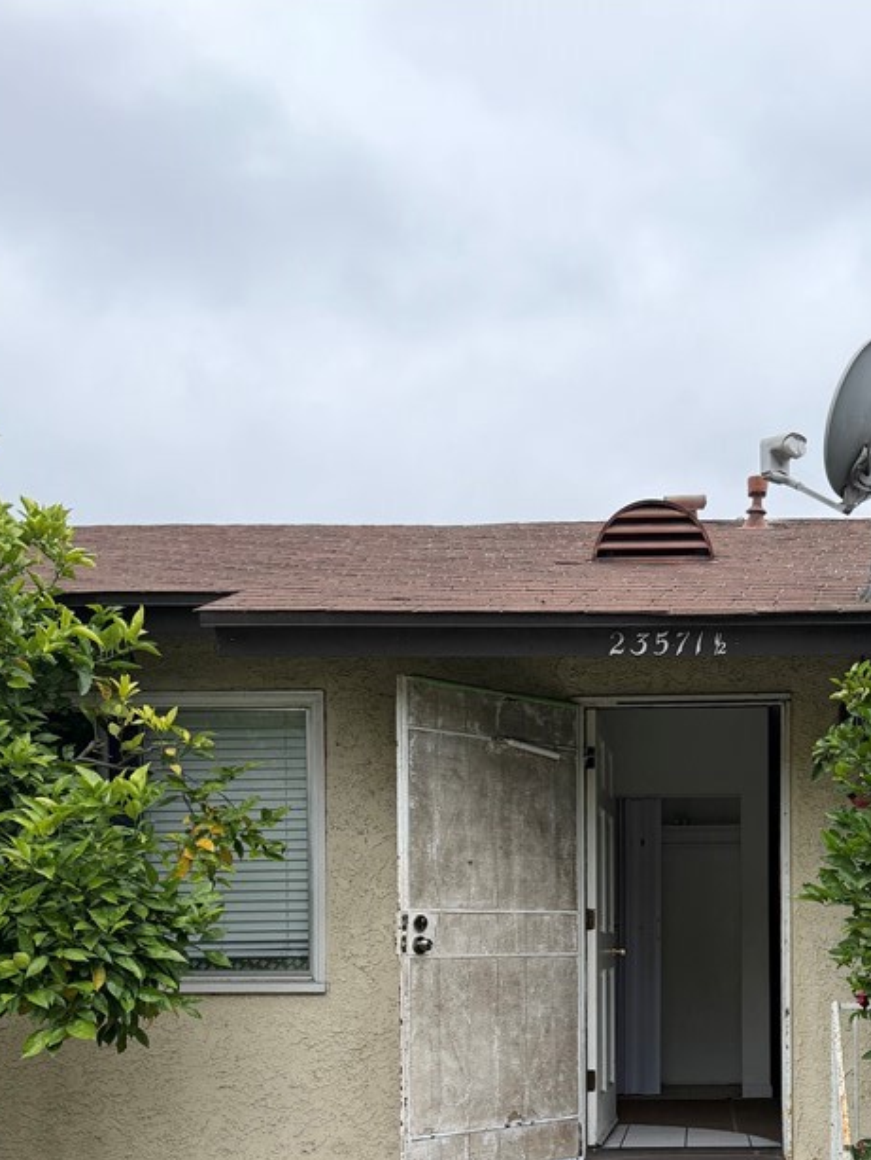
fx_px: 1341
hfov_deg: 34.8
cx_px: 699
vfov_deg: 44.2
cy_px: 952
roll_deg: +0.1
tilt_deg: +0.9
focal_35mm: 40
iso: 100
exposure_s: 1/3145
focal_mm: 6.76
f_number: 1.78
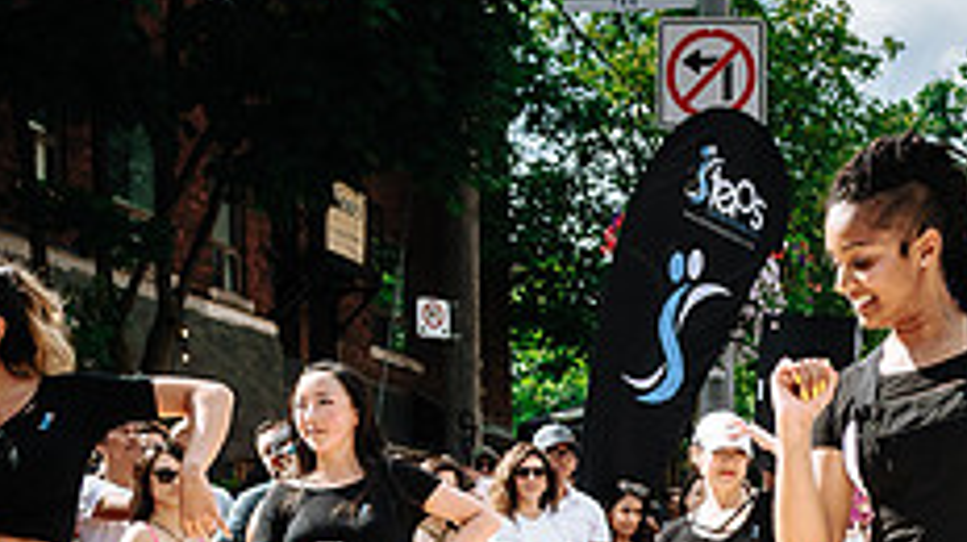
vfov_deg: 13.6
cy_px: 738
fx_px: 2177
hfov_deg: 24.3
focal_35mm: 85
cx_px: 888
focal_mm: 20
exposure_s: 1/1250
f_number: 4
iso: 100
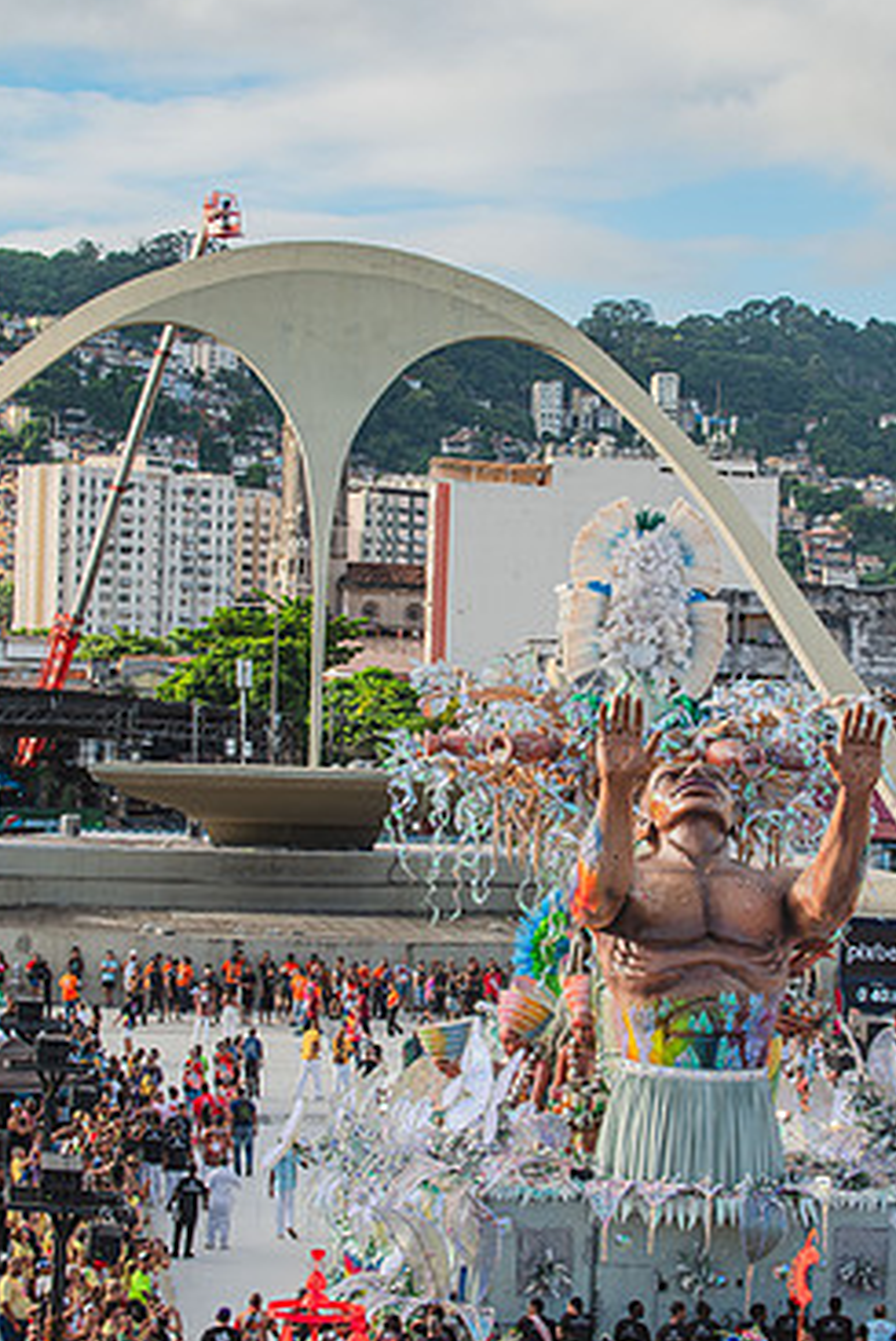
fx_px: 3655
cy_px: 676
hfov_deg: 14.0
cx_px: 527
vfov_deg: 20.8
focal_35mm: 98
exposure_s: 1/800
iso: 200
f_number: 5.6
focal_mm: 80
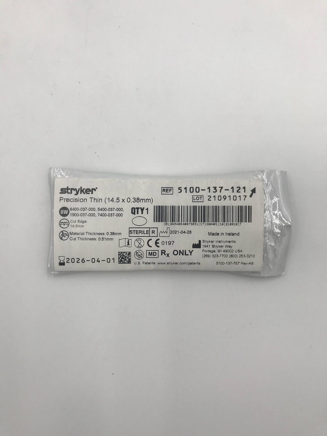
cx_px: 164
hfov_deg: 49.7
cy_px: 218
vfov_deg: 63.4
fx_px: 353
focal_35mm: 28
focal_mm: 3.99
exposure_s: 1/289
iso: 20
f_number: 1.8
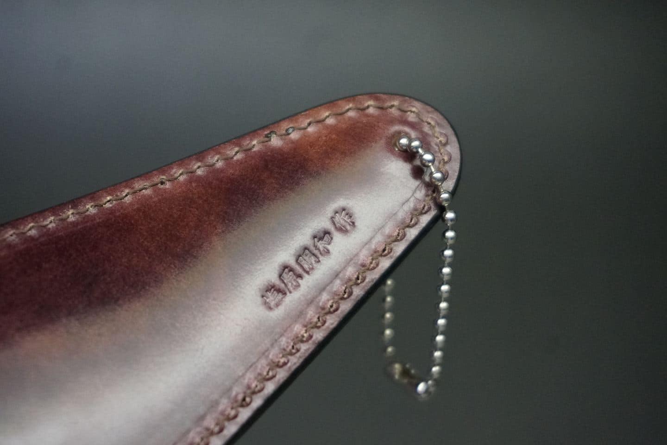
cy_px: 222
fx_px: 1389
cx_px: 334
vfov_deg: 18.2
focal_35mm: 75
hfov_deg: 27.0
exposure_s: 1/160
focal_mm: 50
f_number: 5.6
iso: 3200
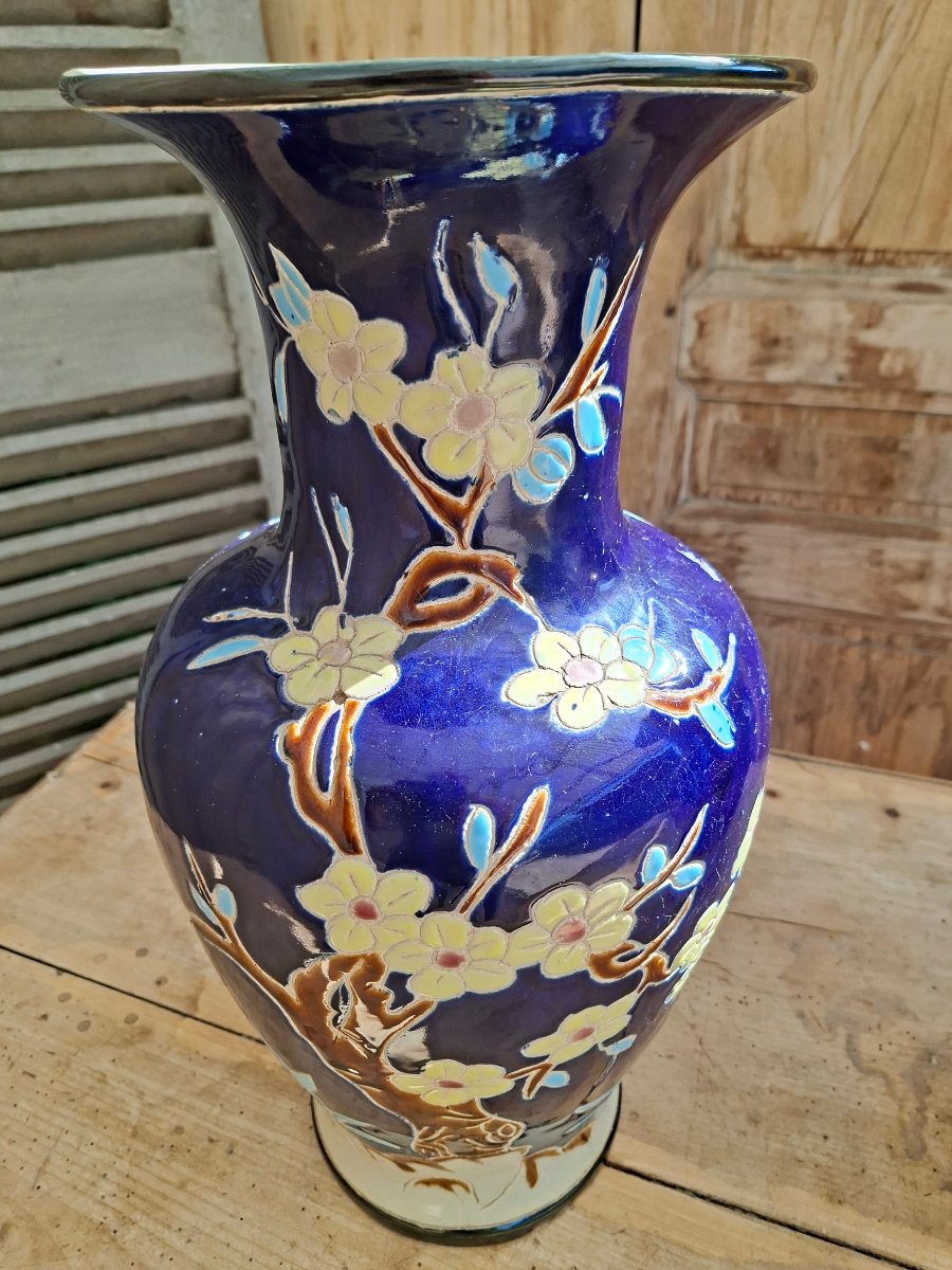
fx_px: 843
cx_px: 476
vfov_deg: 73.9
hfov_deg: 58.9
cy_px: 635
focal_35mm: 23
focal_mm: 5.54
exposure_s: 1/400
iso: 50
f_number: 1.8
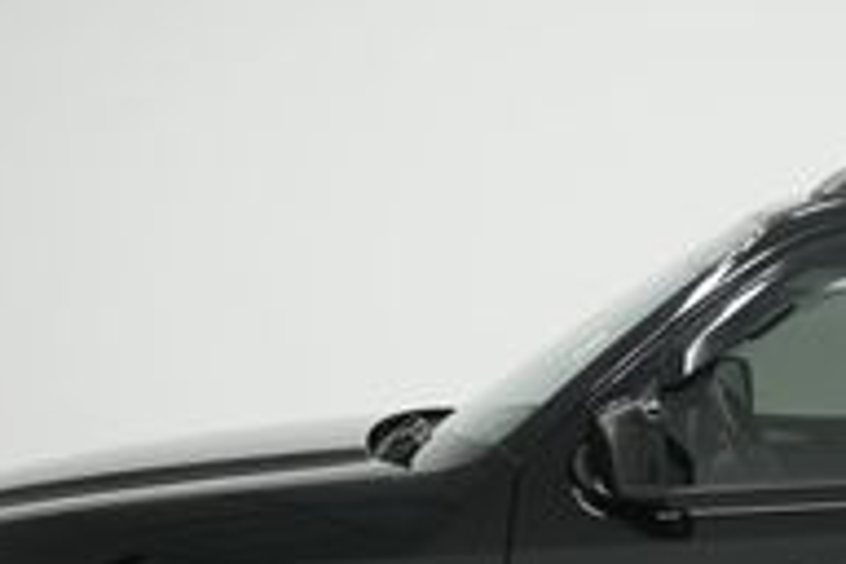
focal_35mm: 100
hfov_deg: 18.7
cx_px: 1141
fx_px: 2350
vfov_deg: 13.5
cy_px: 544
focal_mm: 20
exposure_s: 1/200
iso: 800
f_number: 5.6
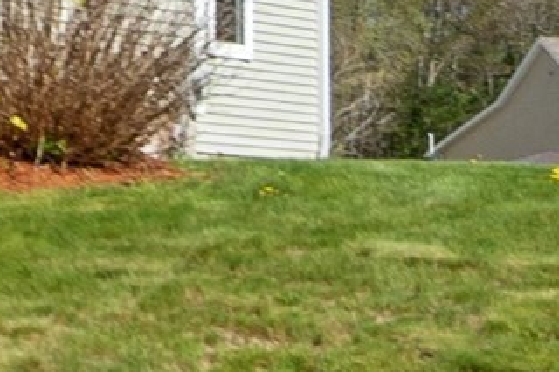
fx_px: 2685
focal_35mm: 173
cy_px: -373
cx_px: -1144
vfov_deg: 7.6
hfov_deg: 9.3
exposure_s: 1/500
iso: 100
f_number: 8
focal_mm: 18
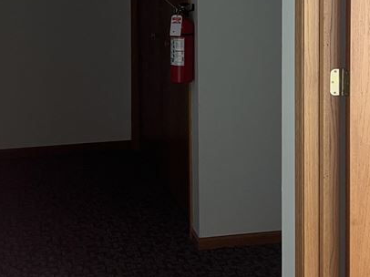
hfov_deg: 23.8
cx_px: 200
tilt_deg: -6.0
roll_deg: +0.6
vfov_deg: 17.7
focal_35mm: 82
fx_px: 876
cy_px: 18
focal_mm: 5.7
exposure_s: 1/33
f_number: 1.5
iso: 50
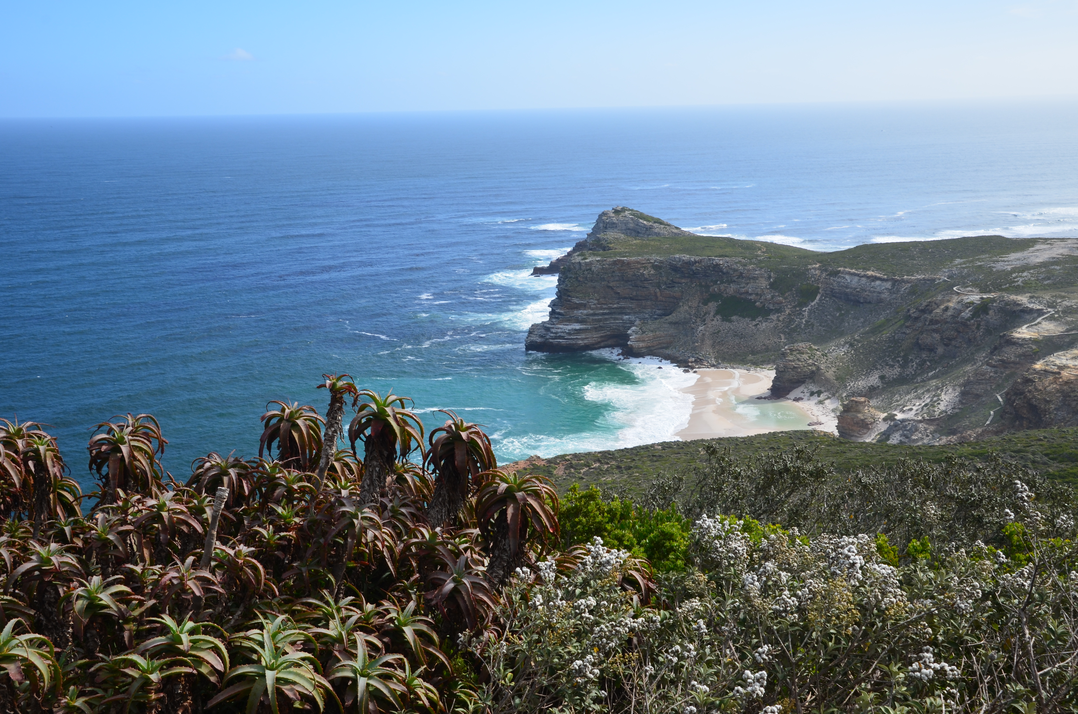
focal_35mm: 39
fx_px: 1165
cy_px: 357
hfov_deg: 49.6
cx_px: 539
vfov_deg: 34.1
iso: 110
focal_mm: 26
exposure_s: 1/125
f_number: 11
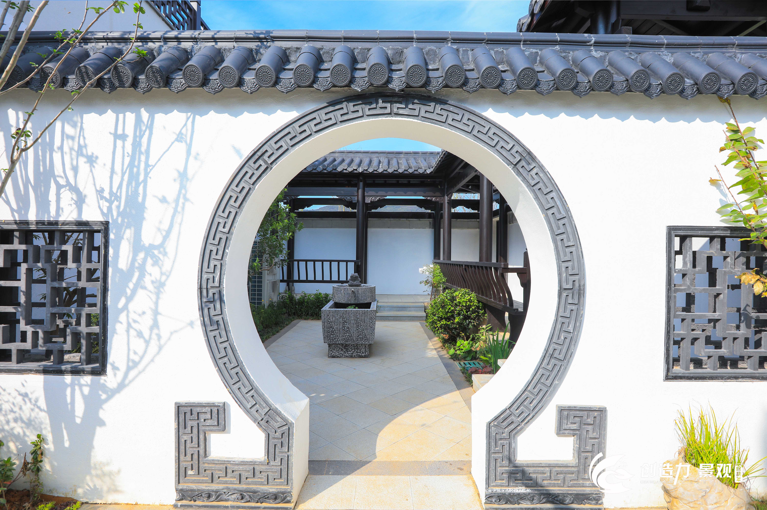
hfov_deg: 67.4
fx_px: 575
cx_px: 384
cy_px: 255
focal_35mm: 27
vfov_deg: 47.8
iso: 400
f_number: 5
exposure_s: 1/2000
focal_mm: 18
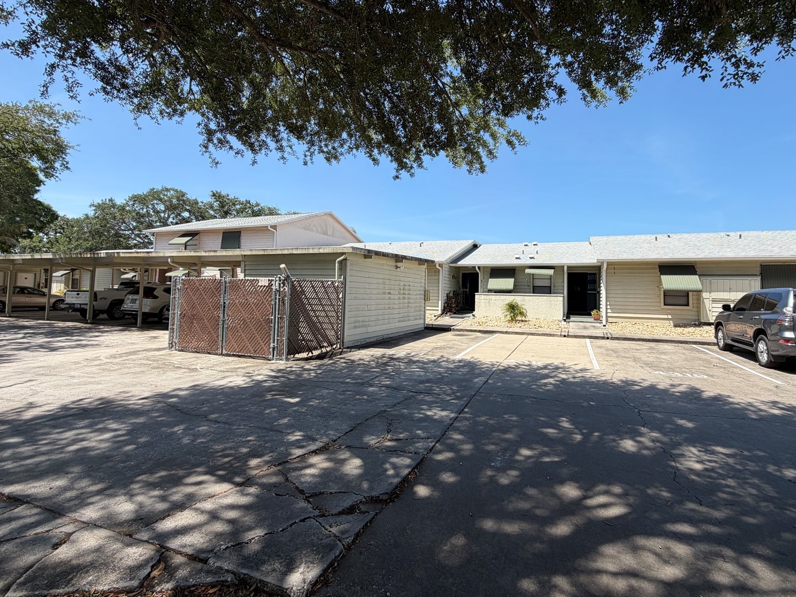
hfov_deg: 90.9
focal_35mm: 17
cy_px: 271
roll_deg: -1.1
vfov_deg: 74.5
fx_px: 391
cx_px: 430
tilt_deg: +3.5
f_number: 2.2
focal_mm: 2.22
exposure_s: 1/770
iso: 25
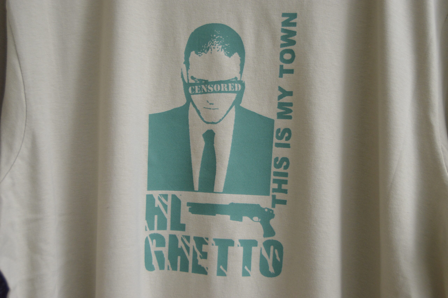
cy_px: 149
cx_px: 224
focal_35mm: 51
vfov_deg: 26.4
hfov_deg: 38.9
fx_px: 634
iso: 1100
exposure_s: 1/500
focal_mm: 34
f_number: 4.5
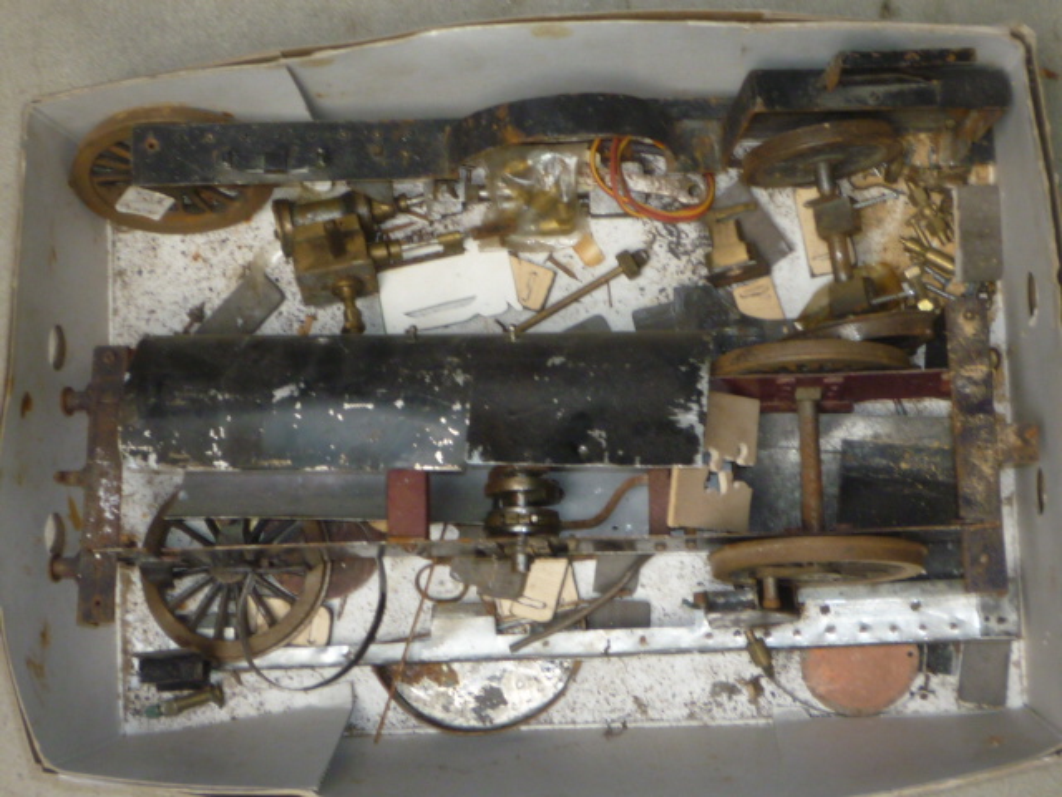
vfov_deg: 24.8
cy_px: 398
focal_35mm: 59
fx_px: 1810
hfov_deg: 32.7
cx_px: 531
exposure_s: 1/30
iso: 100
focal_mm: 5.3
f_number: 3.3
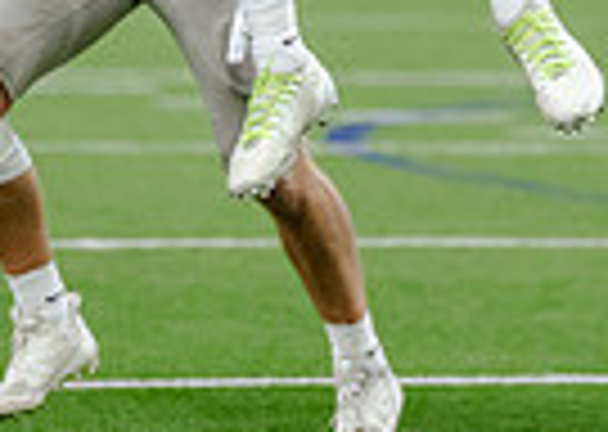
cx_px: 374
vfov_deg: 1.9
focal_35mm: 746
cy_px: -473
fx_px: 12862
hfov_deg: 2.7
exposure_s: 1/1250
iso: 3200
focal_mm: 151
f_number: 2.8
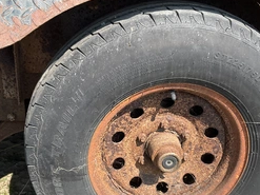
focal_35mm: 47
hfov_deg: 40.5
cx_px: 131
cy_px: 147
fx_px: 353
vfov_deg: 30.3
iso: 25
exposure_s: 1/997
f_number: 1.8
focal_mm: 3
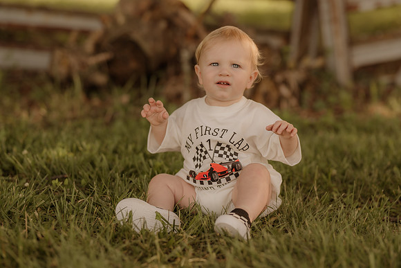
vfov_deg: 16.1
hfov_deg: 23.9
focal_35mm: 85
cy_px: 134
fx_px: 947
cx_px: 200
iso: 250
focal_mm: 85
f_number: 2
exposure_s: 1/1250
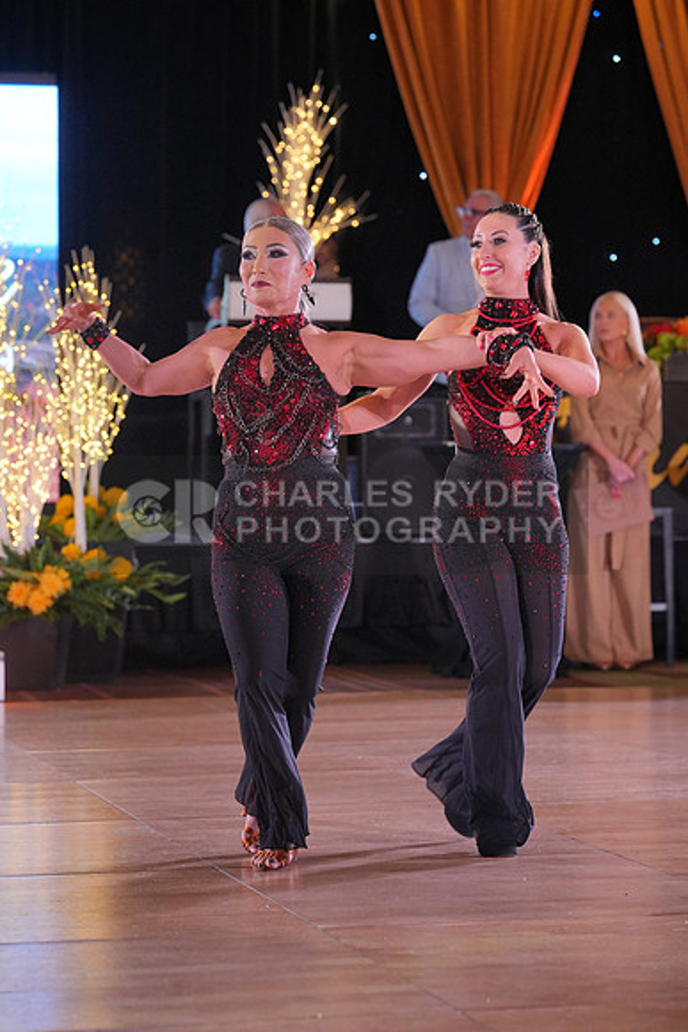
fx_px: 2865
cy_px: 516
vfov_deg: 20.4
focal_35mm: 100
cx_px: 344
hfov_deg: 13.7
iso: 2500
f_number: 4
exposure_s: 1/400
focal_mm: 100
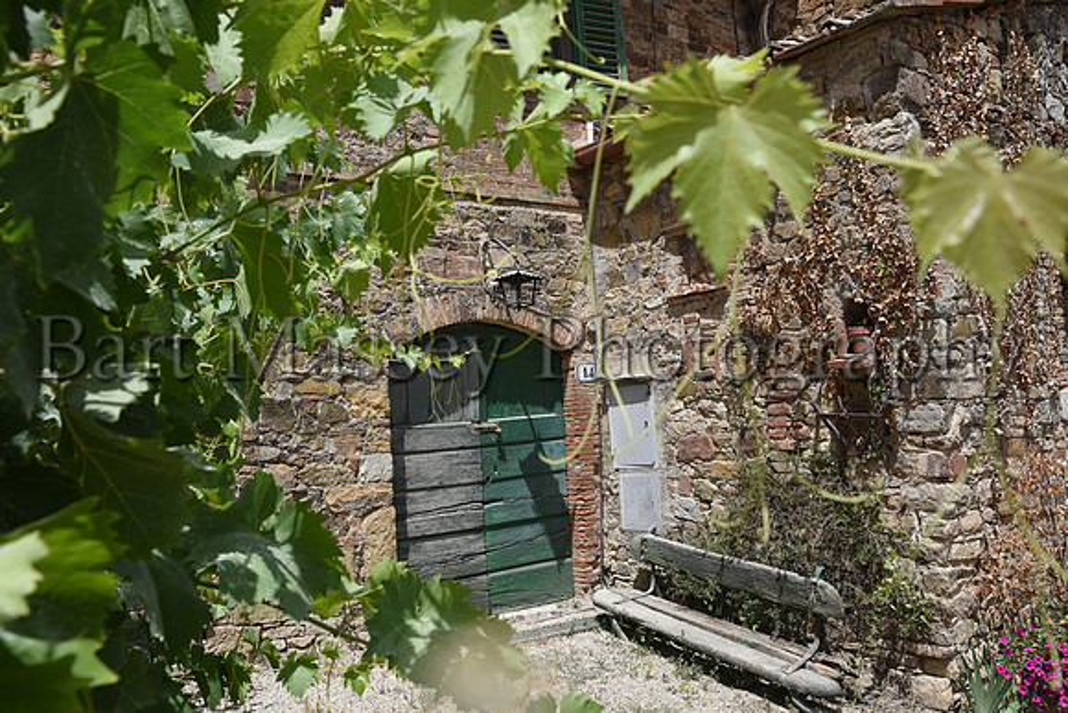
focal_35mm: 28
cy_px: 356
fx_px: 831
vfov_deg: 46.4
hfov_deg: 65.5
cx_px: 534
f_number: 9
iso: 110
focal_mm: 28
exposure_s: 1/320
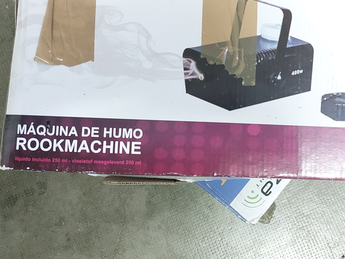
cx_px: 222
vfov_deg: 42.8
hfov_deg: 54.5
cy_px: 108
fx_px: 329
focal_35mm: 33
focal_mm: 5.23
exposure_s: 1/25
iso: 1250
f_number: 1.8
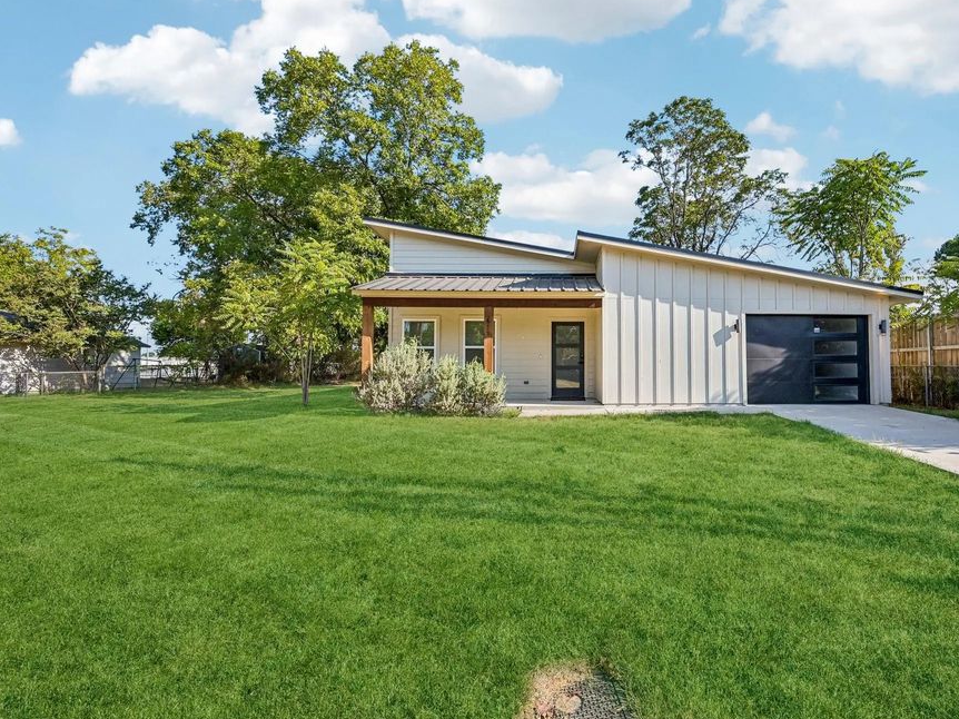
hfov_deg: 93.5
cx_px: 569
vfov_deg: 78.1
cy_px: 357
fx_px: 443
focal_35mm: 16
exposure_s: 1/500
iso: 250
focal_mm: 14
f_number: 9
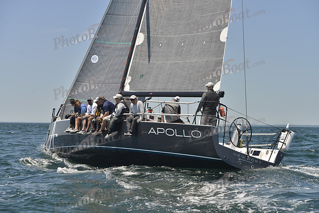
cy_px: 106
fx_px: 620
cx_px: 160
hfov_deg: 28.8
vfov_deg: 19.5
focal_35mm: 70
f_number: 6.3
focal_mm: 70
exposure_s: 1/800
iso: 400
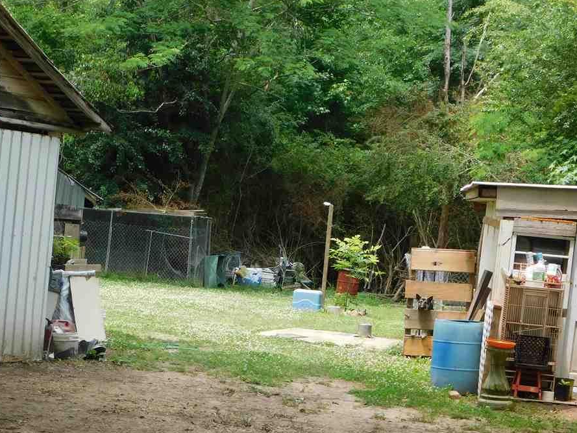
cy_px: 288
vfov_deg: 15.5
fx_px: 1584
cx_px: 220
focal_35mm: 95
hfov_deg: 20.6
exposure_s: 1/200
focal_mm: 11.7
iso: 125
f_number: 4.2
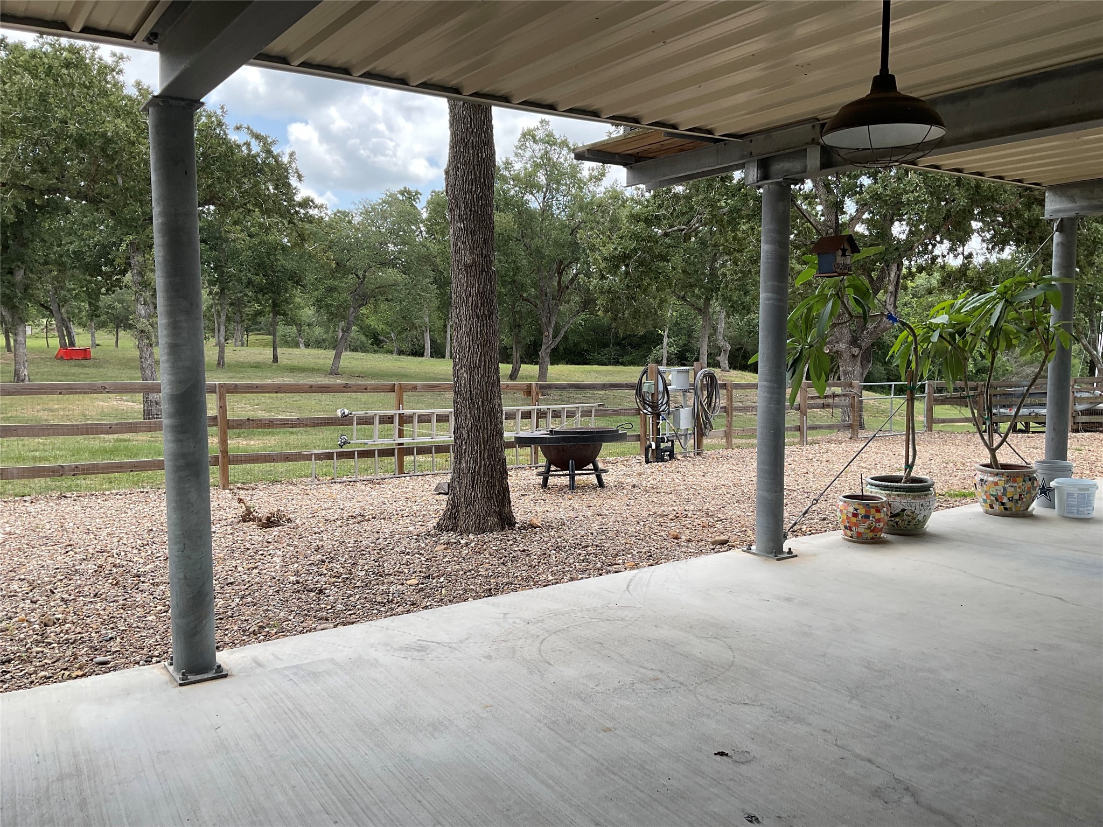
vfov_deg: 48.2
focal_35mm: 29
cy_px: 414
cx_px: 552
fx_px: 924
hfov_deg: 61.7
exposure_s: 1/428
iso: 16
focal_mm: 3
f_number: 1.8
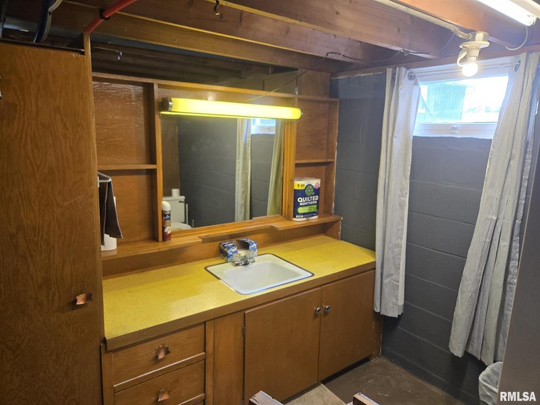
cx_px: 270
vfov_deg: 58.9
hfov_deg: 73.9
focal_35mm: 23
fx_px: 359
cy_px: 202
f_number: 1.8
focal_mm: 5.4
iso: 250
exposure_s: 1/120
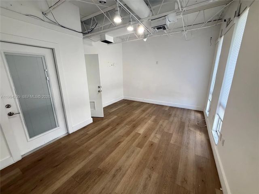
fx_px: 105
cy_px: 97
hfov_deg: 102.1
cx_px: 130
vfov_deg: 85.7
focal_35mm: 14
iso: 125
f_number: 2.2
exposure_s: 1/120
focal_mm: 2.22
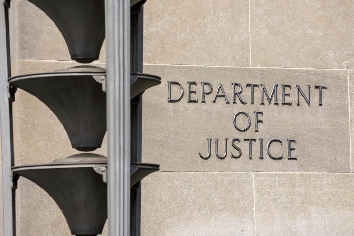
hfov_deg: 11.5
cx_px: 177
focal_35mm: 179
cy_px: 118
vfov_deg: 7.7
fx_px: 1760
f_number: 8
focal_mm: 179
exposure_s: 1/500
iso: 160
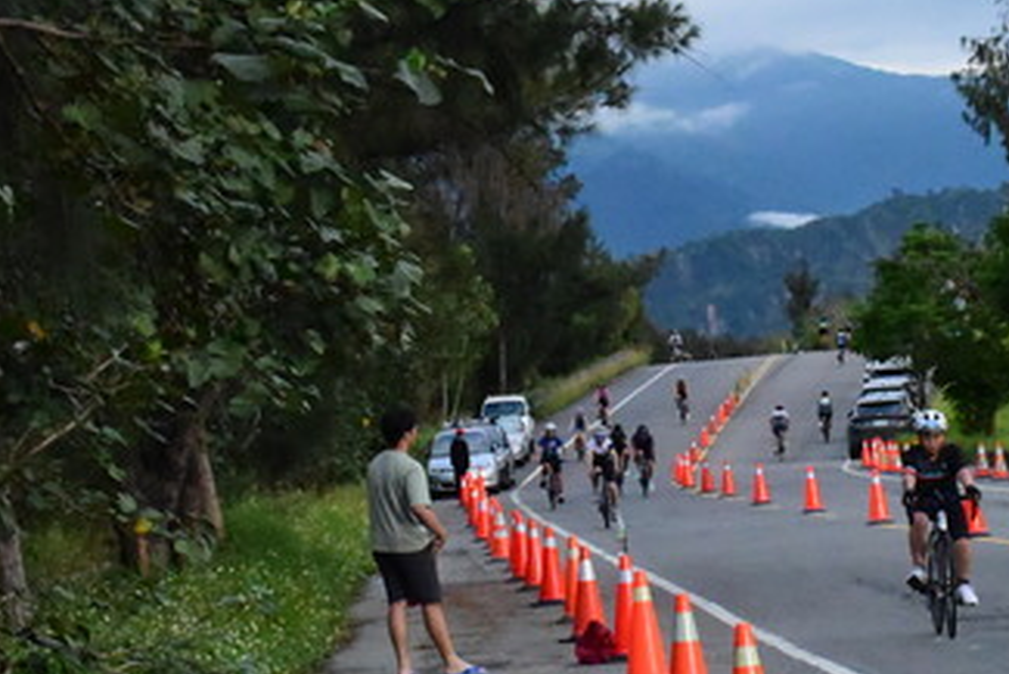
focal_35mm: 168
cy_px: 467
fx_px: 4711
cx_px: 950
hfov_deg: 12.1
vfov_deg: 8.2
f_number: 14
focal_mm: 70
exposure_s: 1/3200
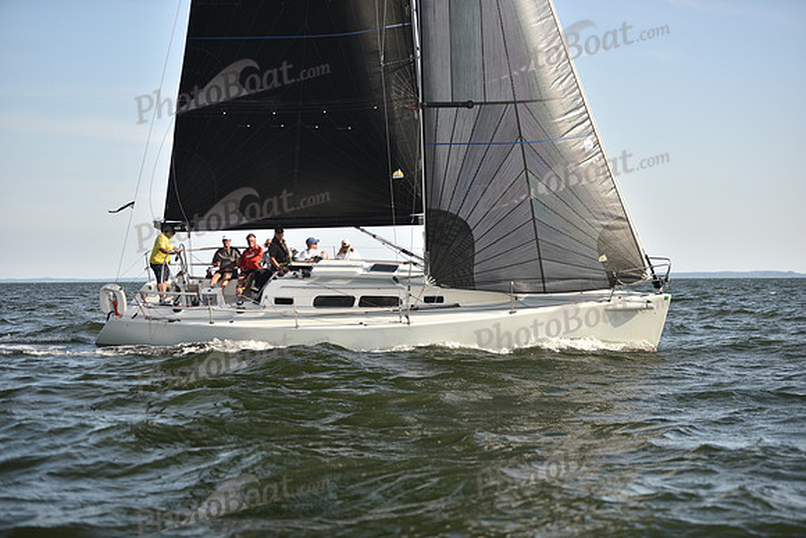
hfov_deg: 28.8
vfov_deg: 19.5
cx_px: 403
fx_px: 1568
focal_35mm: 70
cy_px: 269
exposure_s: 1/1250
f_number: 2.8
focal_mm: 70
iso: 250
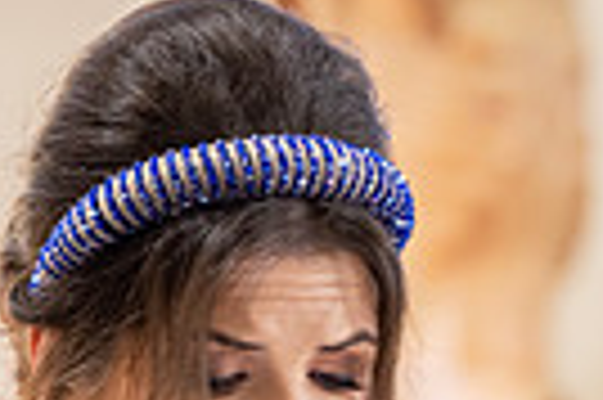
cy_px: 600
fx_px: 14153
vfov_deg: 1.6
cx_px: 441
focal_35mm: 846
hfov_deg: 2.4
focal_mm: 195
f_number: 2.8
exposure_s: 1/100
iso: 1000
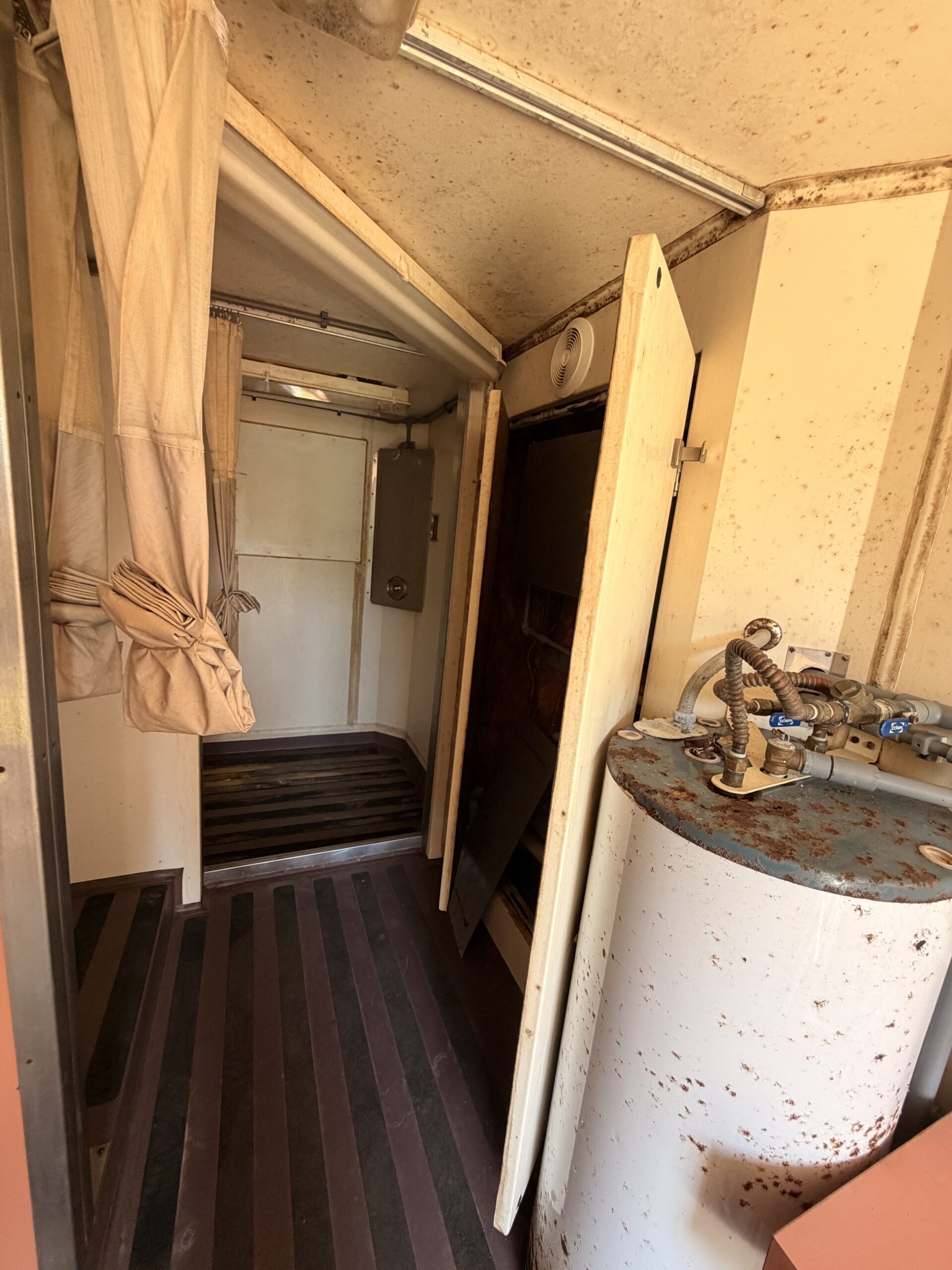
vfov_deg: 102.1
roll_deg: -5.0
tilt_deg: -11.5
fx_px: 513
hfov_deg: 85.7
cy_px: 635
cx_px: 476
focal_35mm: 14
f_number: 2.2
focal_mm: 2.22
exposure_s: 1/121
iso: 200
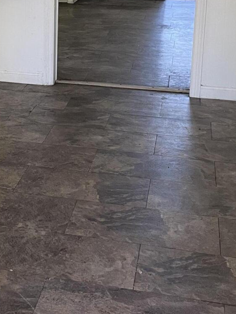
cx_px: 27
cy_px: 38
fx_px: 628
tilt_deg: -12.6
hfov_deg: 20.9
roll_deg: -0.6
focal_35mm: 69
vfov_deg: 27.3
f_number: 1.6
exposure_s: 1/74
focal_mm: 4.2
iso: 125
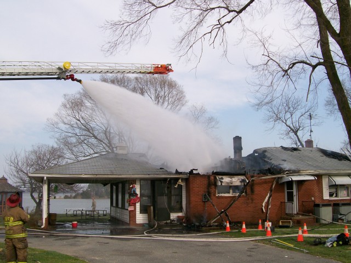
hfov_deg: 51.4
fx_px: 365
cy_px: 132
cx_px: 176
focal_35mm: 36
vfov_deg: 39.7
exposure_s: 1/509
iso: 80
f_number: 4.8
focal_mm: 6
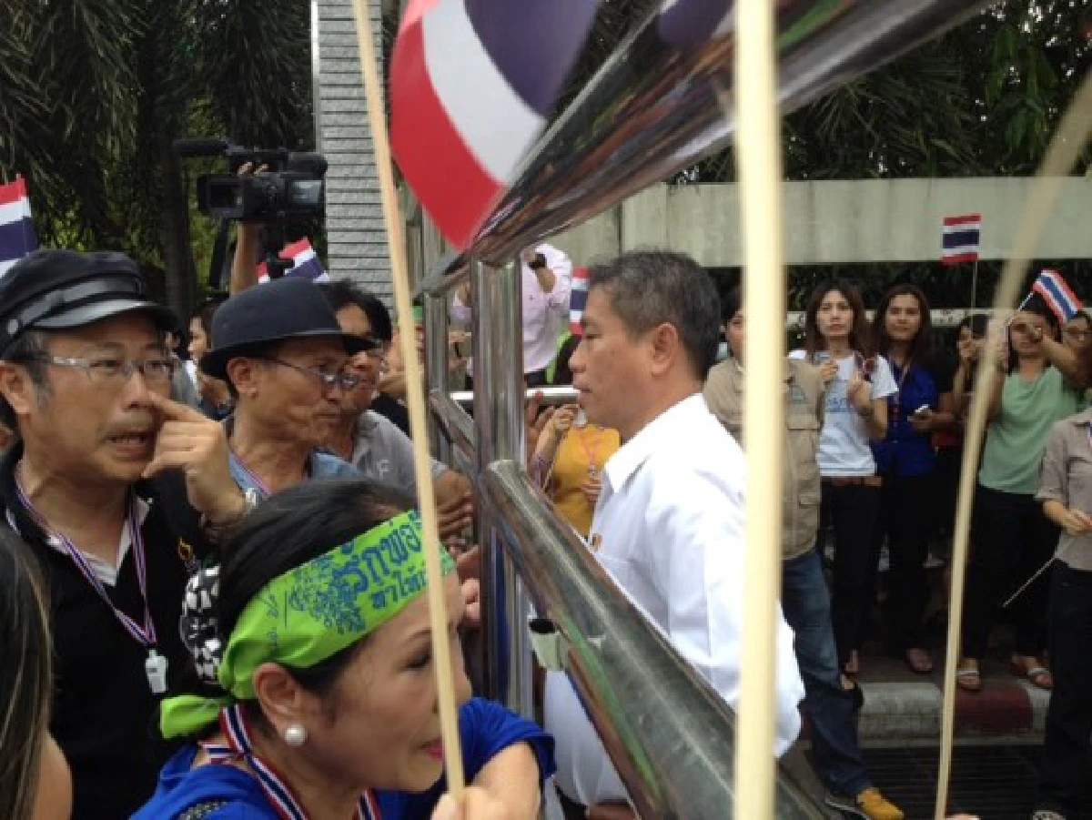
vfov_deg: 40.7
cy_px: 410
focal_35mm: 35
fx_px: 1105
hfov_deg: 52.6
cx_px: 546
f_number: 2.4
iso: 50
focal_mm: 4.28
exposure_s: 1/204
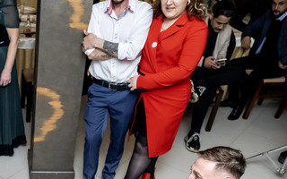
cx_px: 1
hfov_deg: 36.9
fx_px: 383
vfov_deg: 24.9
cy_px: 184
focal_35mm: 49
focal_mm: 16
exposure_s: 1/125
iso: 1600
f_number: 2.8
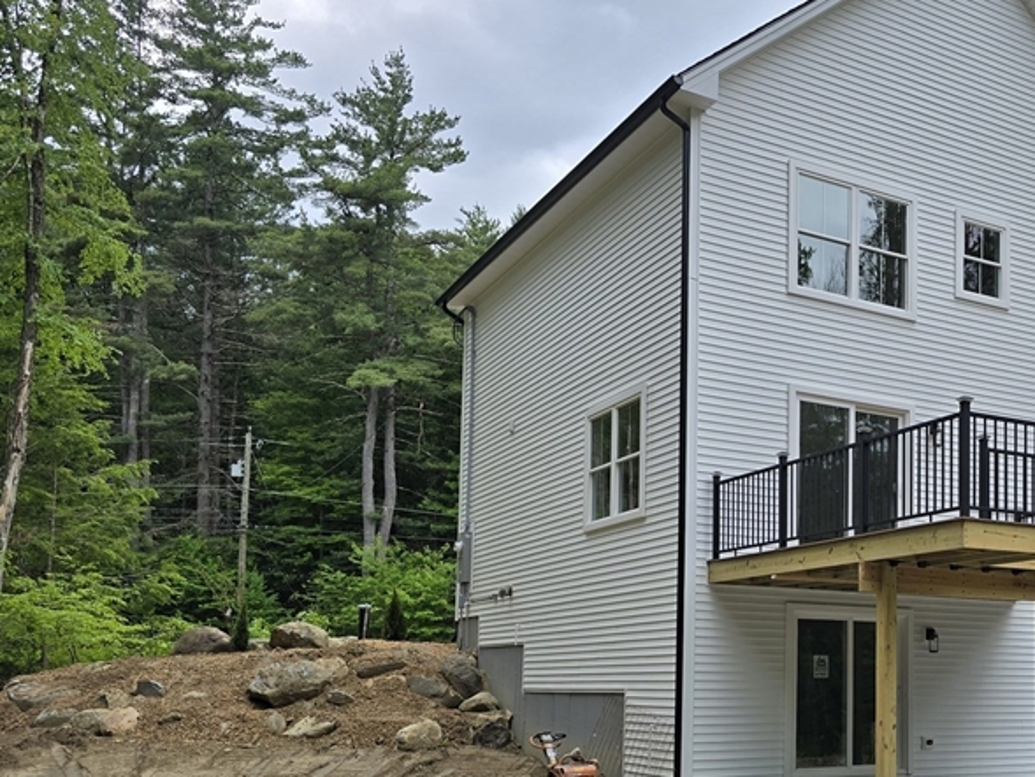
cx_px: 861
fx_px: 1196
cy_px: 561
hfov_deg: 44.0
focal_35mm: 40
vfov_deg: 35.3
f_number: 1.7
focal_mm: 6.3
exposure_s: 1/416
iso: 12
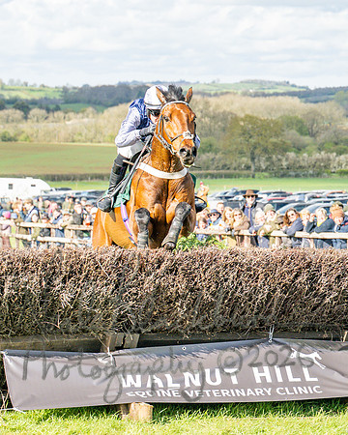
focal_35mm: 191
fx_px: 2454
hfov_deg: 8.0
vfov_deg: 10.1
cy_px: 230
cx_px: 399
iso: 250
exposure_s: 1/1600
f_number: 4.5
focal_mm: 70
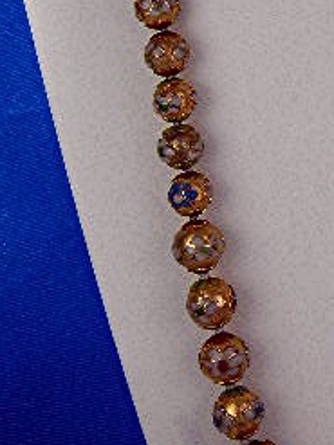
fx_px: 1133
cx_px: 354
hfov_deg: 16.3
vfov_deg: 21.9
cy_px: 67
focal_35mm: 88
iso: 160
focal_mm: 6.2
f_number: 3.6
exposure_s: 1/62.6
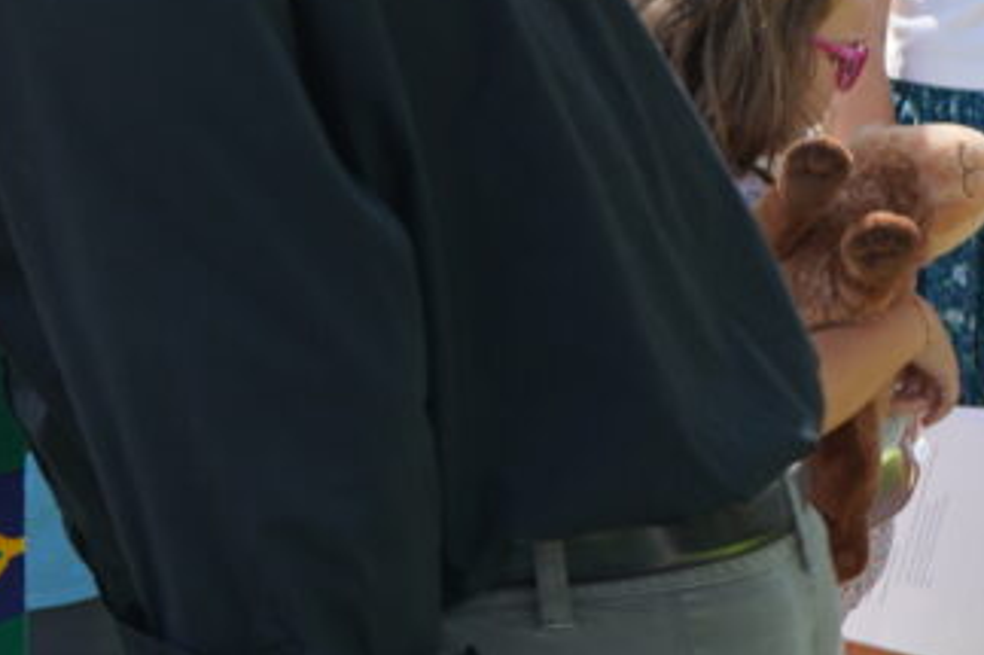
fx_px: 3988
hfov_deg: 13.3
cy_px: 69
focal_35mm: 146
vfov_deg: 9.3
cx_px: -475
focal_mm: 46
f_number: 4.5
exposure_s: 1/160
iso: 125
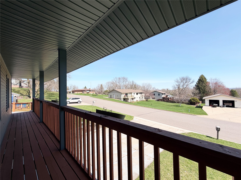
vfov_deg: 85.7
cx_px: 120
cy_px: 90
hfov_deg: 102.1
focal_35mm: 14
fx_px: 97
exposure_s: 1/770
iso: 25
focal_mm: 2.22
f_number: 2.2
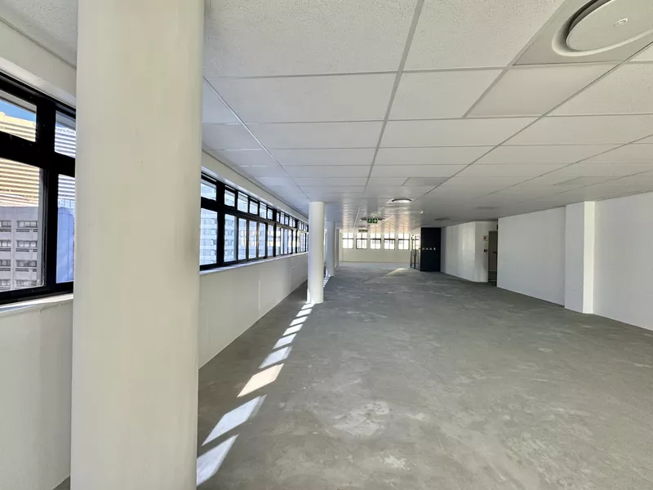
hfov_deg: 102.1
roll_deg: -1.0
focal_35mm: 14
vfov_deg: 85.7
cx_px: 326
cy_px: 245
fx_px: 264
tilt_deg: -1.0
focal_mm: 2.22
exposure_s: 1/99
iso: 80
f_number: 2.2
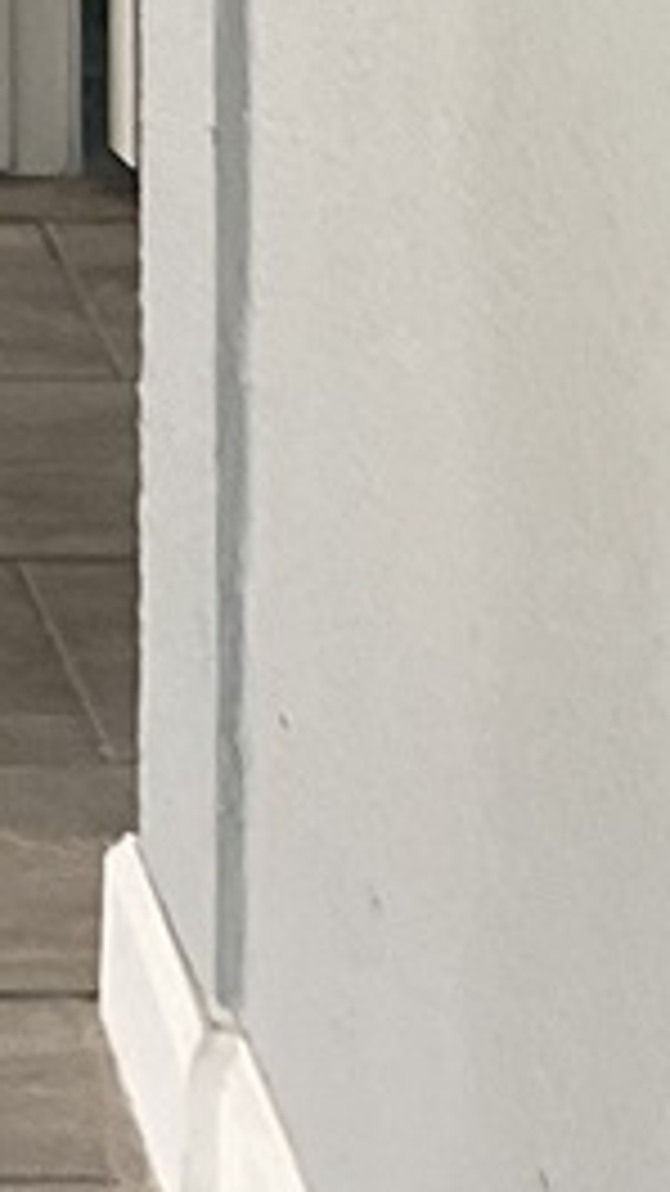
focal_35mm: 172
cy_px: -1642
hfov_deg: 6.5
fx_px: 5434
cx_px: -1246
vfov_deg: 10.7
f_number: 1.8
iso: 40
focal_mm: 3
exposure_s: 1/60
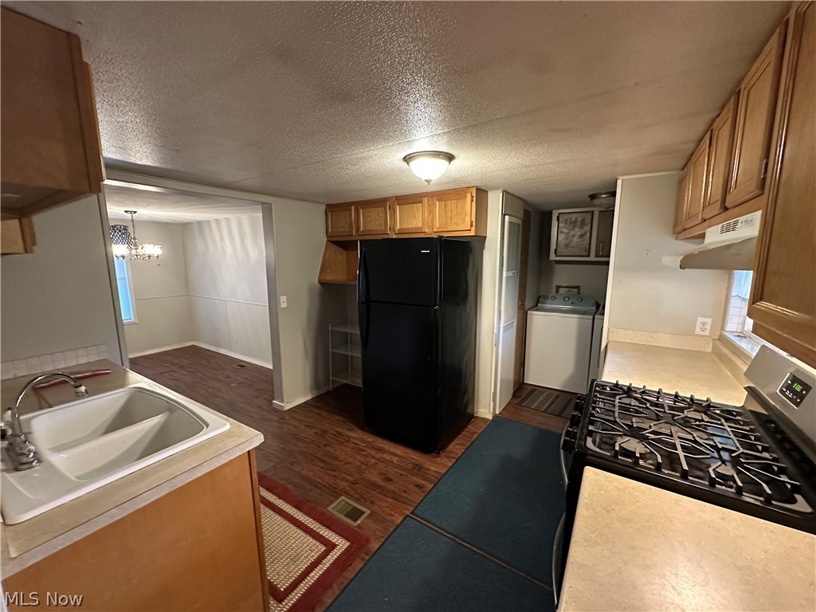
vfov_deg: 85.7
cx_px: 408
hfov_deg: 102.1
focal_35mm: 14
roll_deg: +0.4
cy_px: 306
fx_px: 330
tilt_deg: -9.1
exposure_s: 1/60
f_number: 2.2
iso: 1000
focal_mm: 2.22
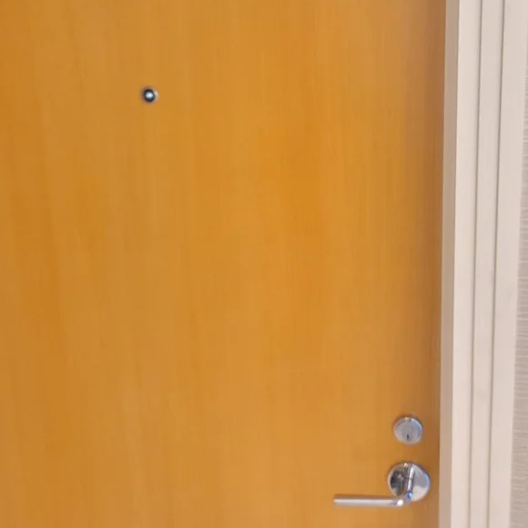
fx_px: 673
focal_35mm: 39
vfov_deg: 42.5
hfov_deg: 42.1
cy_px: 194
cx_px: 364
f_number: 1.8
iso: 1250
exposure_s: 1/10
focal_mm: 7
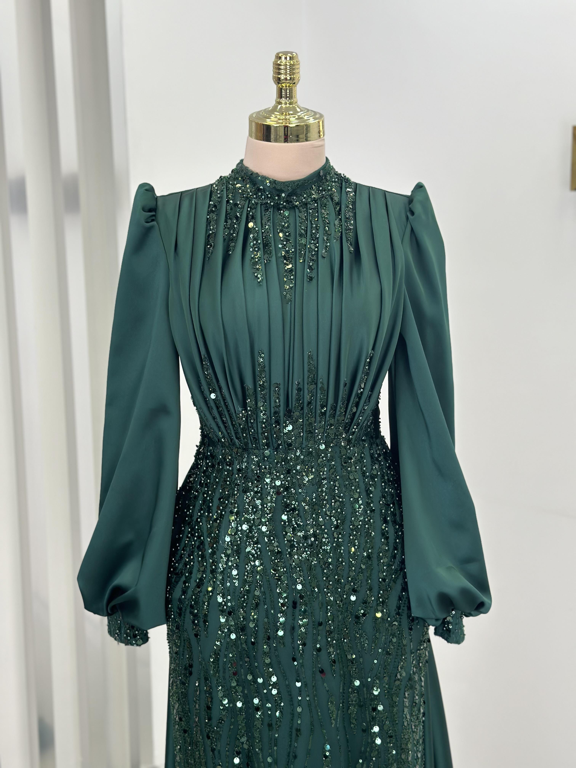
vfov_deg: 39.7
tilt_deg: -8.8
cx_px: 288
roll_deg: +1.3
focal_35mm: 48
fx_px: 1065
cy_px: 384
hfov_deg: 30.3
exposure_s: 1/248
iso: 80
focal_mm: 6.86
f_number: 1.78
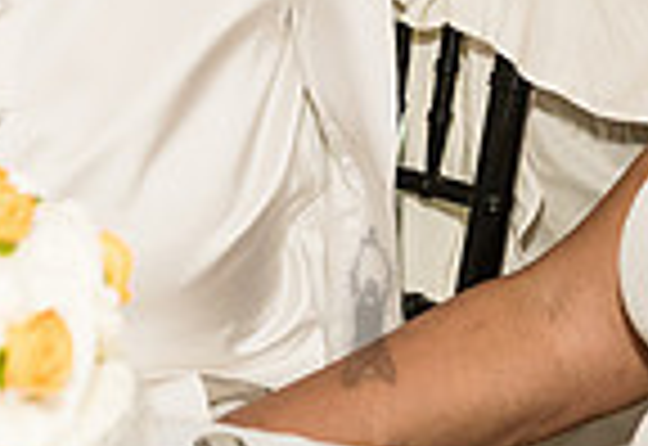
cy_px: -200
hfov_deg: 12.2
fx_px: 3017
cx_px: 491
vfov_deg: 8.3
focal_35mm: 166
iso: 2500
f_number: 4.5
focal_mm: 38
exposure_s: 1/640
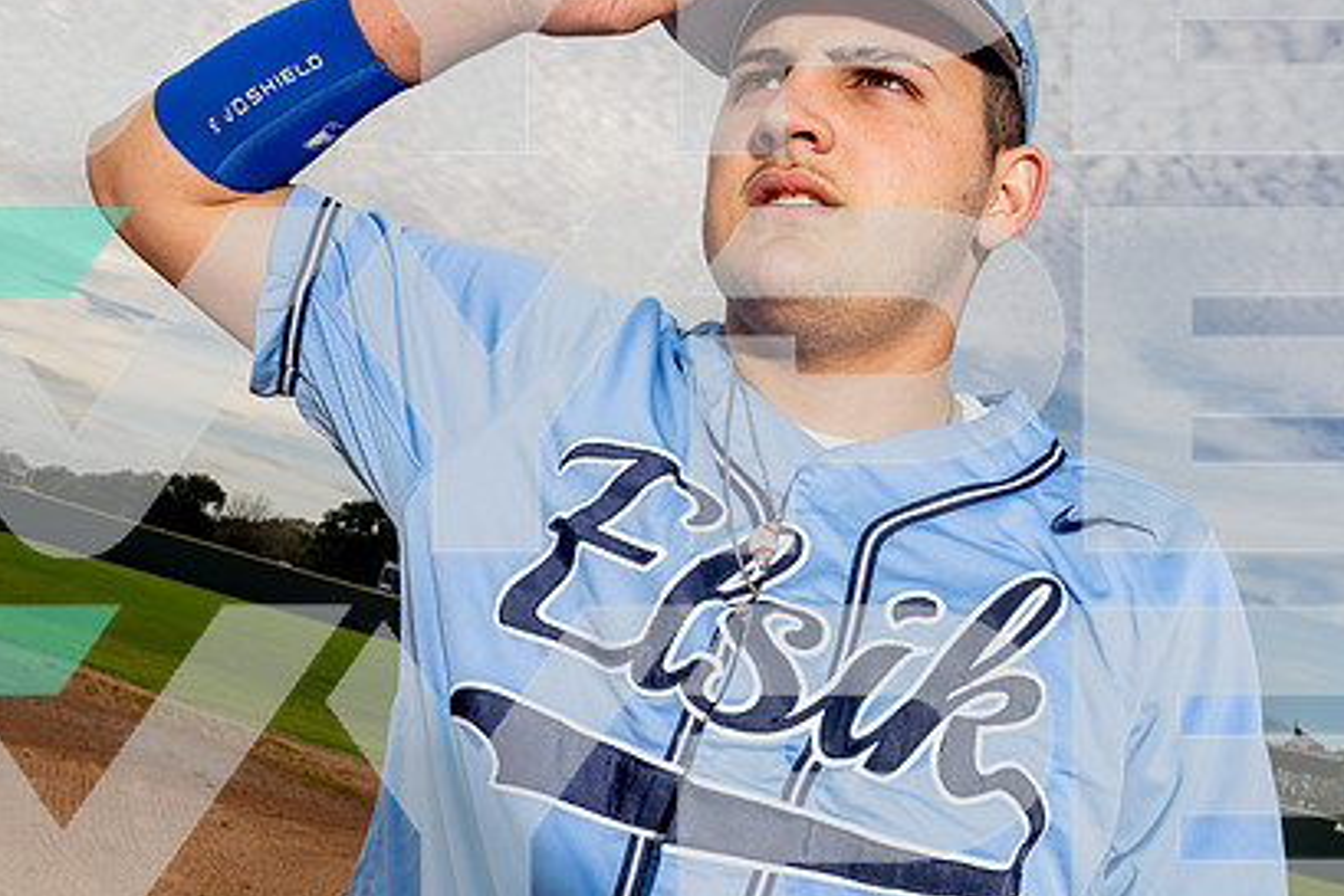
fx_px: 1270
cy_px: 382
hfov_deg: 55.7
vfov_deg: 38.8
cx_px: 624
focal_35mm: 34
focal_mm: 24
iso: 160
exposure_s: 1/250
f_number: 11
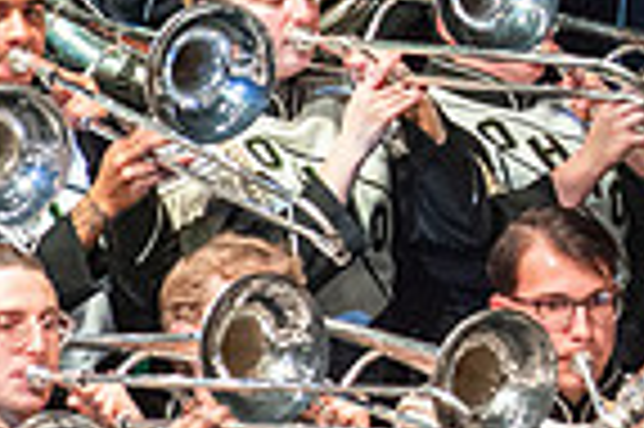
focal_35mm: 1214
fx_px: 21692
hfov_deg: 1.7
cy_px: 27
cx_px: 1153
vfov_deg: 1.1
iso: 5000
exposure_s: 1/400
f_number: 5.6
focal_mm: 300
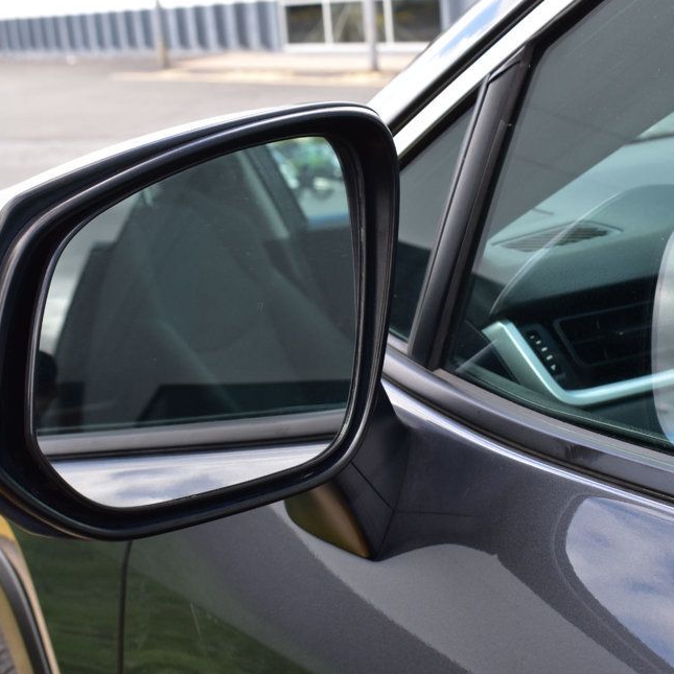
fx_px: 1293
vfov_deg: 29.2
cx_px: 374
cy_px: 354
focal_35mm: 59
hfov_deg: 29.2
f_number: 9
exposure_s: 1/100
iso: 400
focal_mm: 29
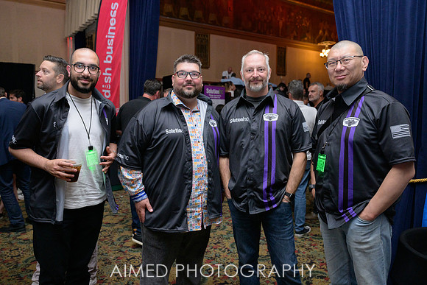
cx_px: 220
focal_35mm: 28
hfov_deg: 64.6
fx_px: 338
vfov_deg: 45.7
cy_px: 137
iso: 2000
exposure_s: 1/200
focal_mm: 27
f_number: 4
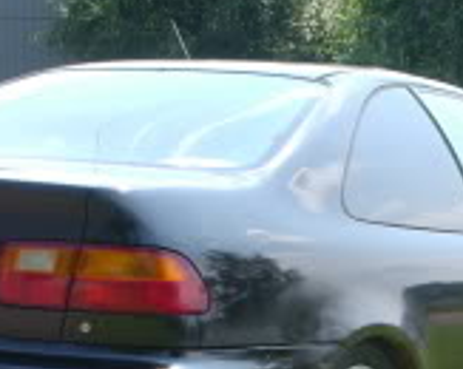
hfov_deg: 14.1
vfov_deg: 11.2
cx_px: 301
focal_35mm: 137
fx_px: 1875
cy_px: 322
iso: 100
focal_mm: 7.9
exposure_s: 1/400
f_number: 3.4
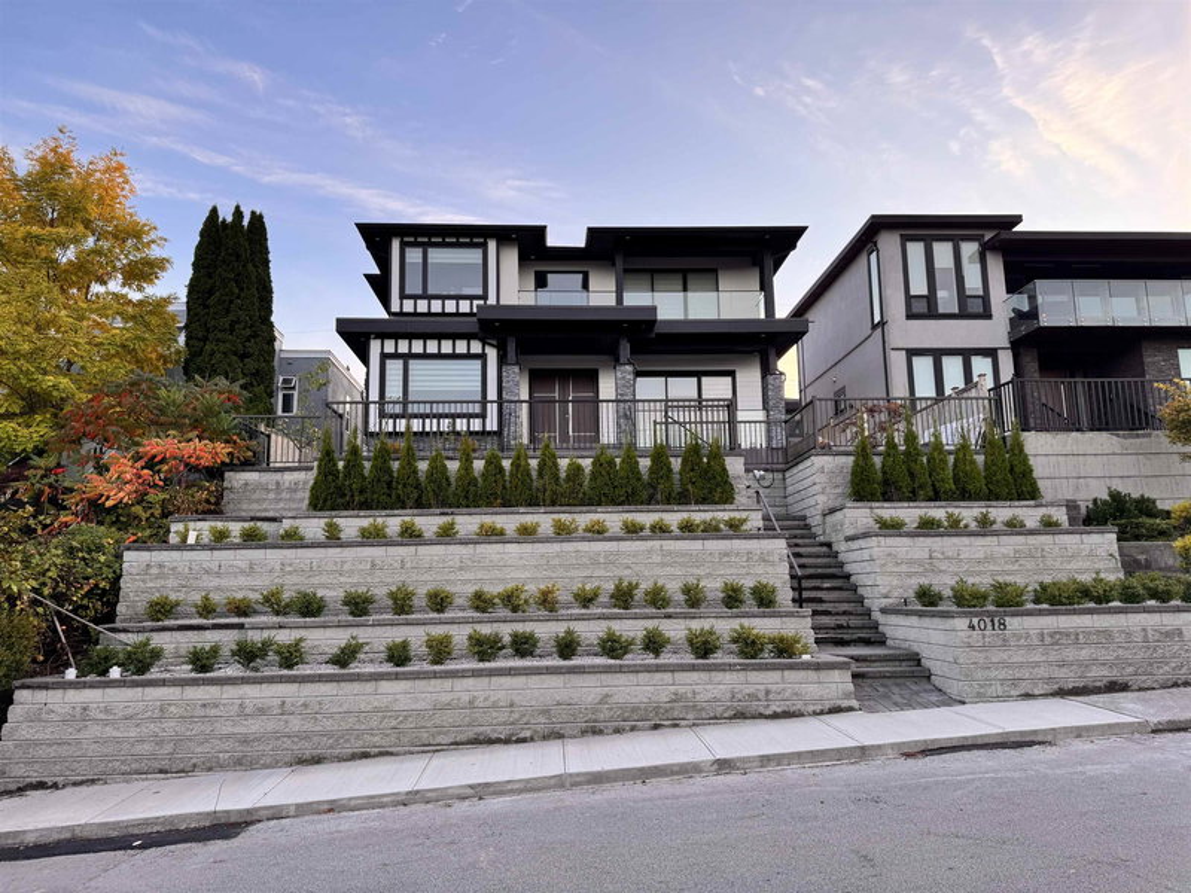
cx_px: 596
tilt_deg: +9.5
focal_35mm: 24
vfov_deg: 56.8
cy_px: 446
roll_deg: +1.2
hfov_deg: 71.6
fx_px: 826
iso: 64
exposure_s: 1/159
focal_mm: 6.76
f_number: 1.78
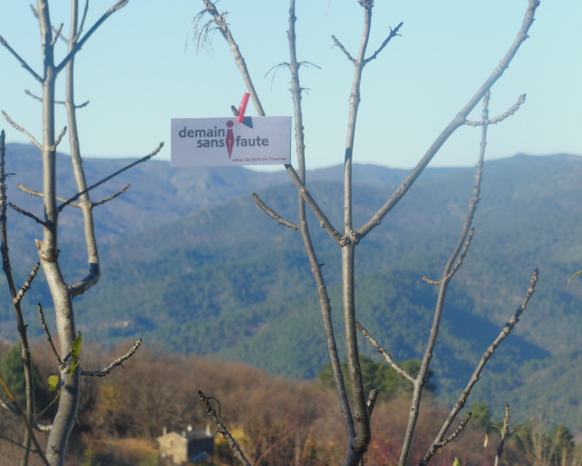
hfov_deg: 11.2
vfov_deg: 8.9
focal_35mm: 173
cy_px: 233
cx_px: 278
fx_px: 2980
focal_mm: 29.5
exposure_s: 1/320
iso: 125
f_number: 5.9
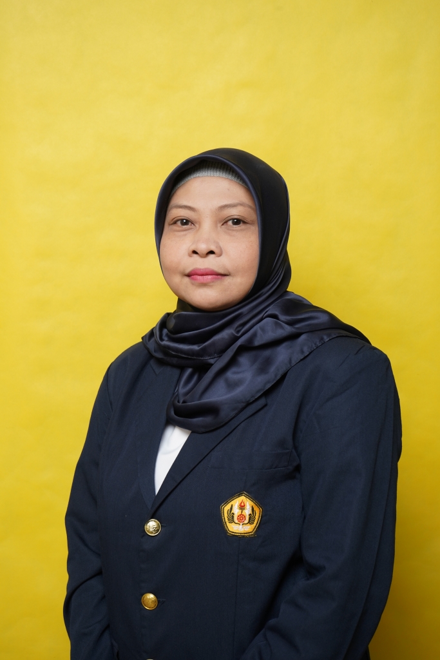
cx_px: 220
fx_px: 1283
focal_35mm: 70
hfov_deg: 19.5
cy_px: 330
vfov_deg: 28.8
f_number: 7.1
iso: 500
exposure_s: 1/200
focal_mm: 70
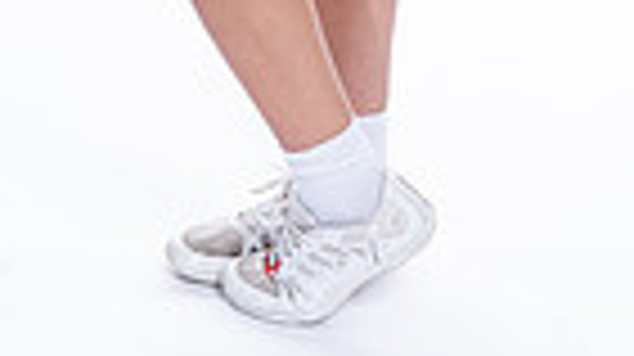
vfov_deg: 7.7
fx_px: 2419
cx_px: 220
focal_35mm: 144
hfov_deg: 14.9
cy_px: -550
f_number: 5.6
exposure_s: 1/250
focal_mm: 43
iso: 400
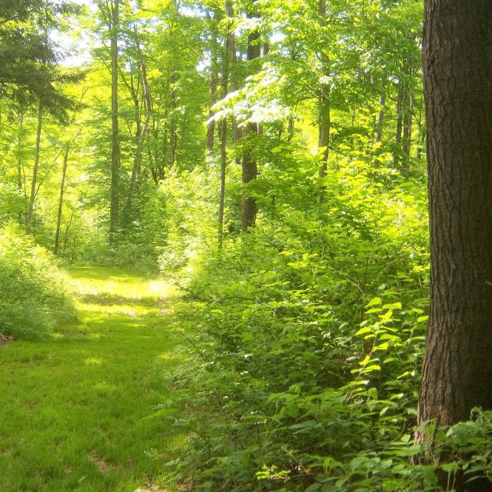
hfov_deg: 34.1
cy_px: 230
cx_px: 133
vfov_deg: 34.7
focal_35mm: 49
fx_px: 788
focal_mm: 7.5
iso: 80
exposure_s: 1/125
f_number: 2.8
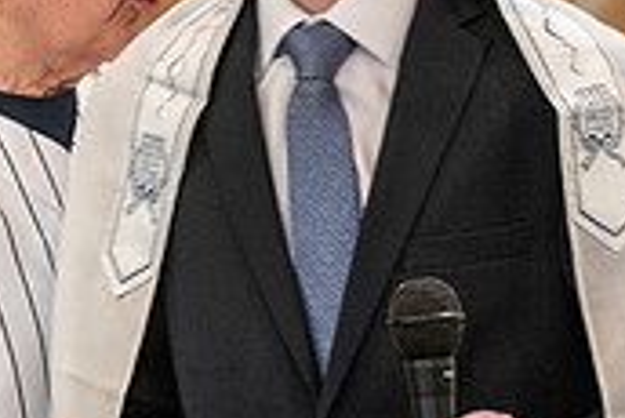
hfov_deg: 5.1
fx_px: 7037
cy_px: 104
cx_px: 164
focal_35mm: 405
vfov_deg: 3.4
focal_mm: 120
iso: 3200
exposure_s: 1/60
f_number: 2.8
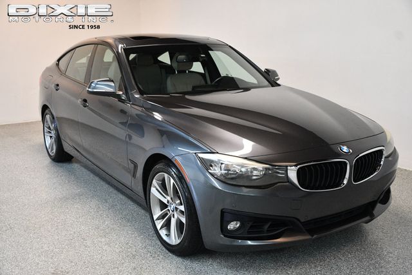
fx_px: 446
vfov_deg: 34.2
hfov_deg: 49.6
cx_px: 206
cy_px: 138
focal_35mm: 39
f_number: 3.8
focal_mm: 26
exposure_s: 1/125
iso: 1800
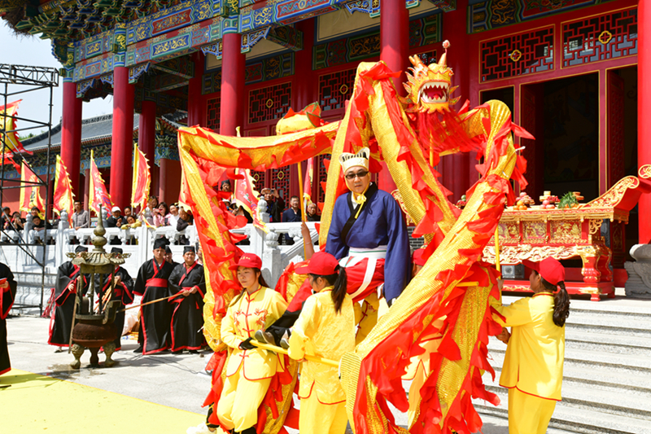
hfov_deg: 54.4
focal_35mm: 35
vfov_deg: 37.8
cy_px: 217
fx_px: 633
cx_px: 326
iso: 320
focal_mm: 35
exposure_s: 1/250
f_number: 11
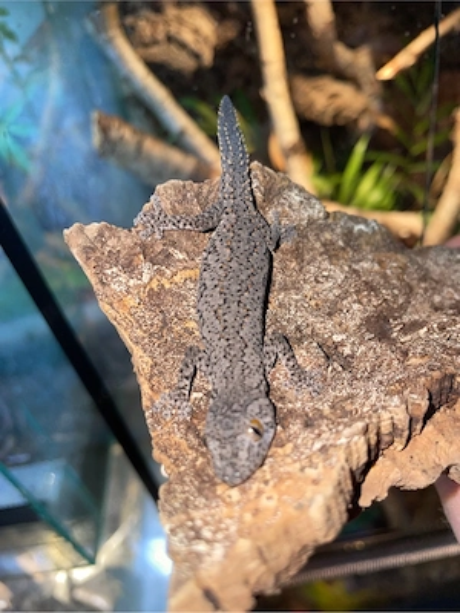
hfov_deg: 53.1
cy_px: 306
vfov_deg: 67.3
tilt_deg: -41.0
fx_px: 461
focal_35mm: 26
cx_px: 230
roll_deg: +13.9
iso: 32
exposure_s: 1/64
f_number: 1.6
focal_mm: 4.2
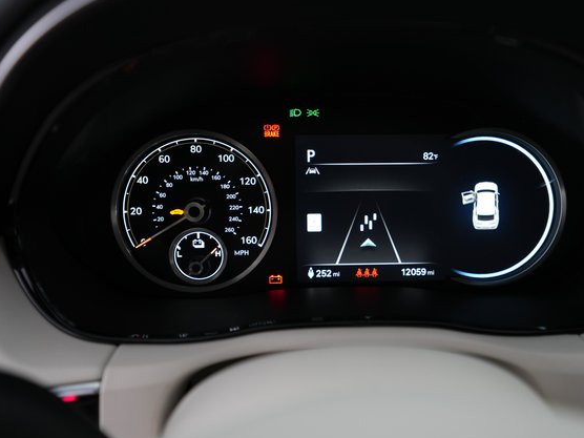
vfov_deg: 45.4
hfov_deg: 58.1
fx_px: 523
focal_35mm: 31
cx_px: 333
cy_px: 222
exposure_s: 1/30
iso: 640
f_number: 2.8
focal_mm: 28
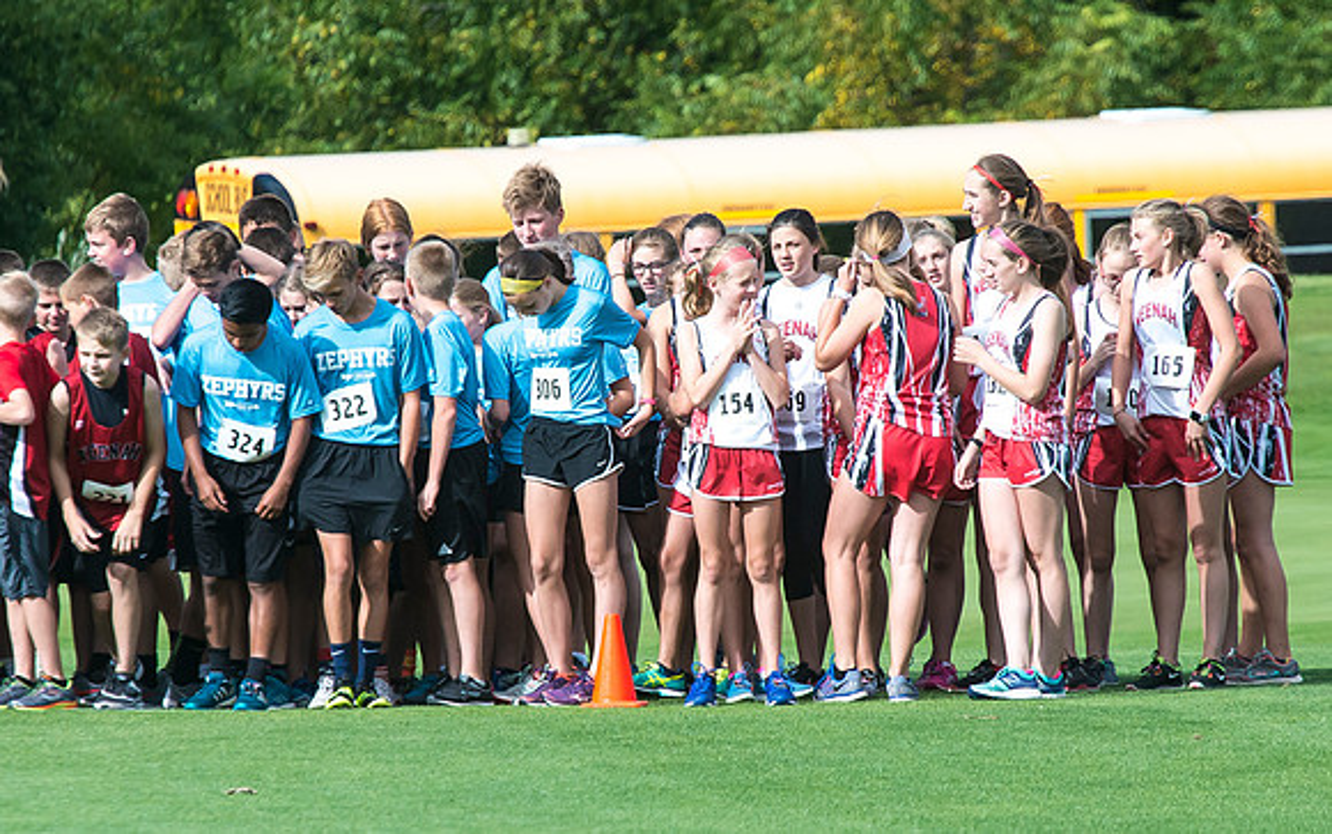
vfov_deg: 1.7
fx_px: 28435
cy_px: 499
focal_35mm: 783
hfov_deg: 2.7
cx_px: 657
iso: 1000
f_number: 8
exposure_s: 1/2500
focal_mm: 400
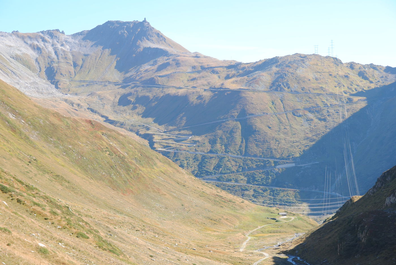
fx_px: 826
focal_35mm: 75
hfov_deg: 27.0
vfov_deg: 18.2
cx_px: 198
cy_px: 132
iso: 100
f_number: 5
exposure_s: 1/250
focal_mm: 50
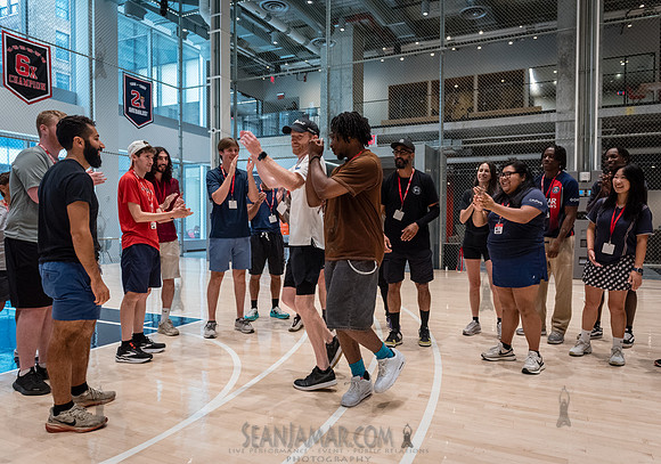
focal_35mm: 25
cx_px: 348
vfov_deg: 53.1
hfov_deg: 70.9
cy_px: 232
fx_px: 464
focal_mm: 24
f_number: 4
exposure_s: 1/400
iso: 5000
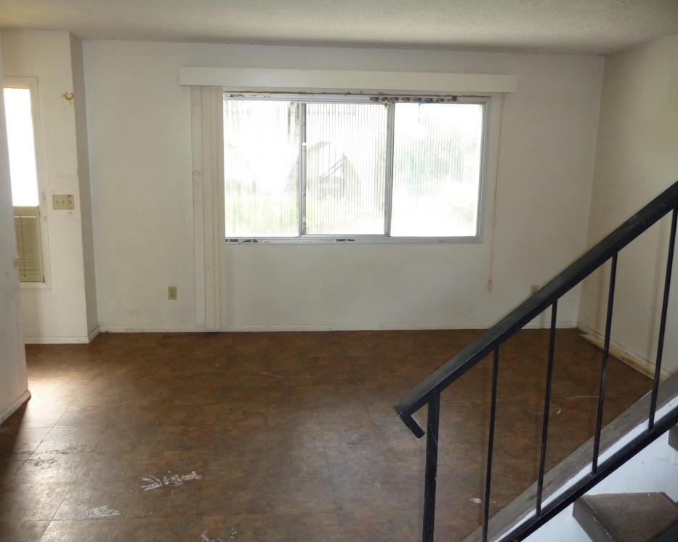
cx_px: 325
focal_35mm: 30
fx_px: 602
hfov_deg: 58.8
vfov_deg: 48.5
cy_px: 271
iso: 200
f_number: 3.3
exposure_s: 1/30
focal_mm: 4.7
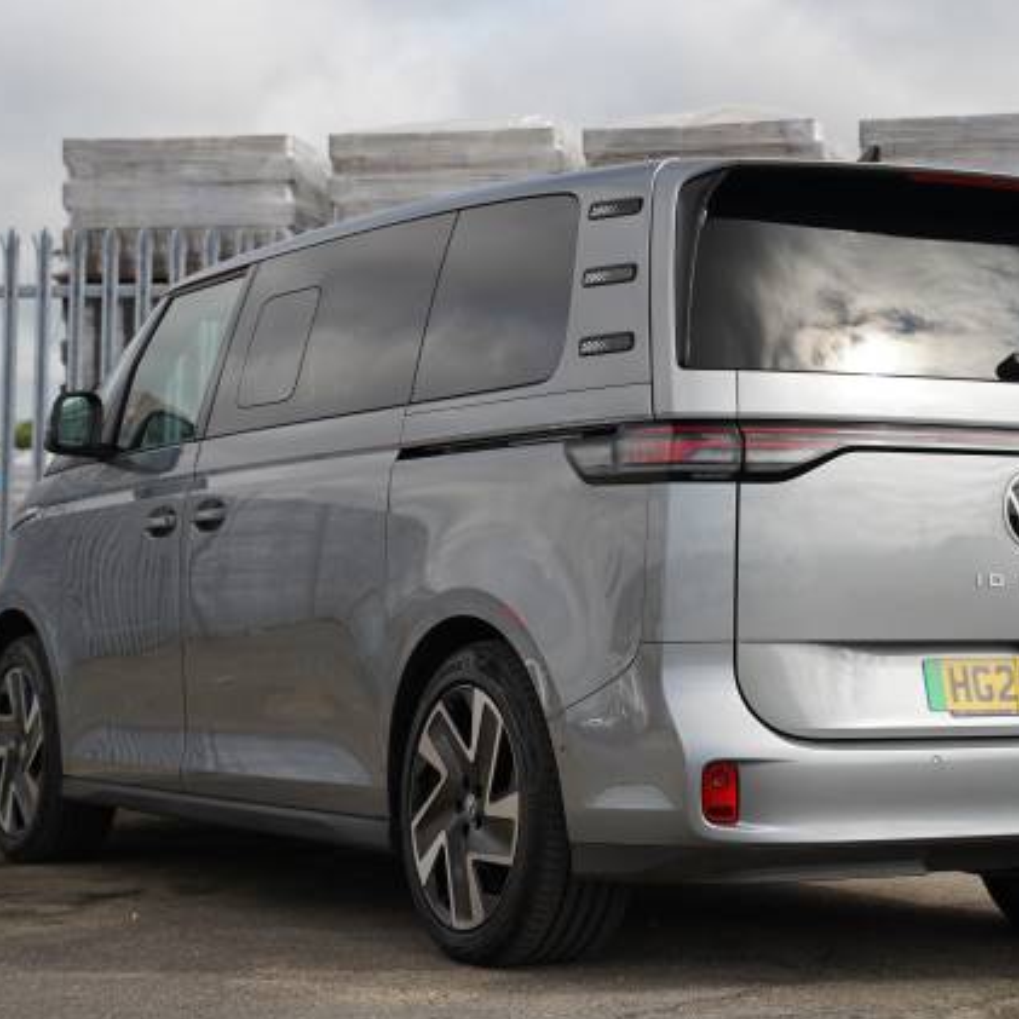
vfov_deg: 21.5
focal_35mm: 81
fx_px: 2686
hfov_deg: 21.4
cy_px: 513
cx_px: 683
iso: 100
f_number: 4.5
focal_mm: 62.5
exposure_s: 1/320
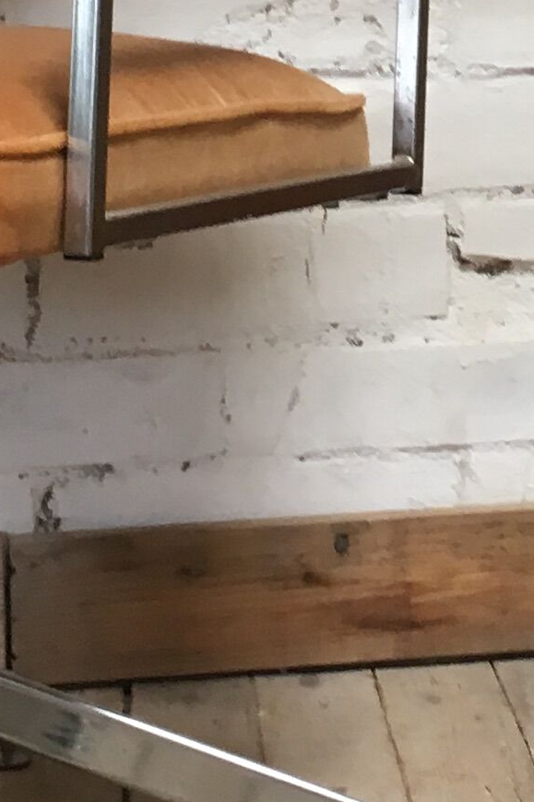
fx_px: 3116
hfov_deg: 9.7
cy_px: -17
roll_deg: +2.1
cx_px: 542
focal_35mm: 140
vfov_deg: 14.4
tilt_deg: -3.1
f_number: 2.2
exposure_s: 1/33
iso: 64
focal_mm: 4.15
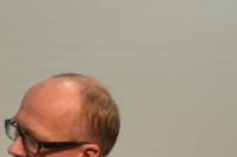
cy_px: 204
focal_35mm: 639
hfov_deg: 3.2
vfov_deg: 2.1
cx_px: -280
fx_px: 4203
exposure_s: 1/125
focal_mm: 70
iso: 900
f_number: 5
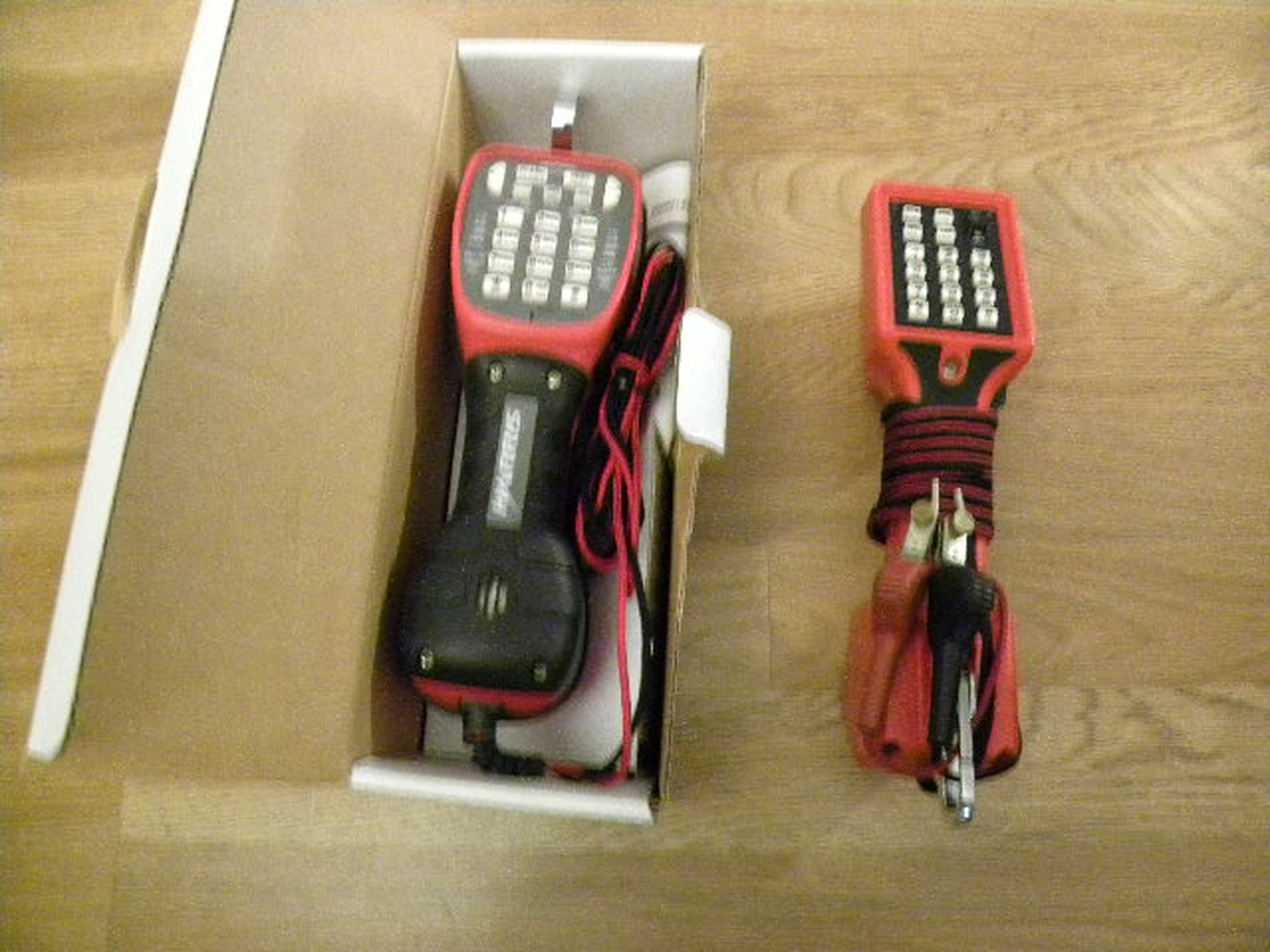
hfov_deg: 67.3
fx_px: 954
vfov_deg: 53.1
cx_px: 635
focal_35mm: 26
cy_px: 476
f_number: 2.8
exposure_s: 1/2.5
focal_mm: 4.6
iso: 800
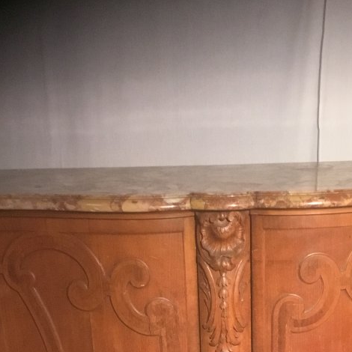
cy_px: 436
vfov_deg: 22.5
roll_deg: +0.7
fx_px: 805
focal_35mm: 70
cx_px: 216
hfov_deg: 24.6
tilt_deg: -24.7
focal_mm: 3.3
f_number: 2.4
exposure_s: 1/33
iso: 200
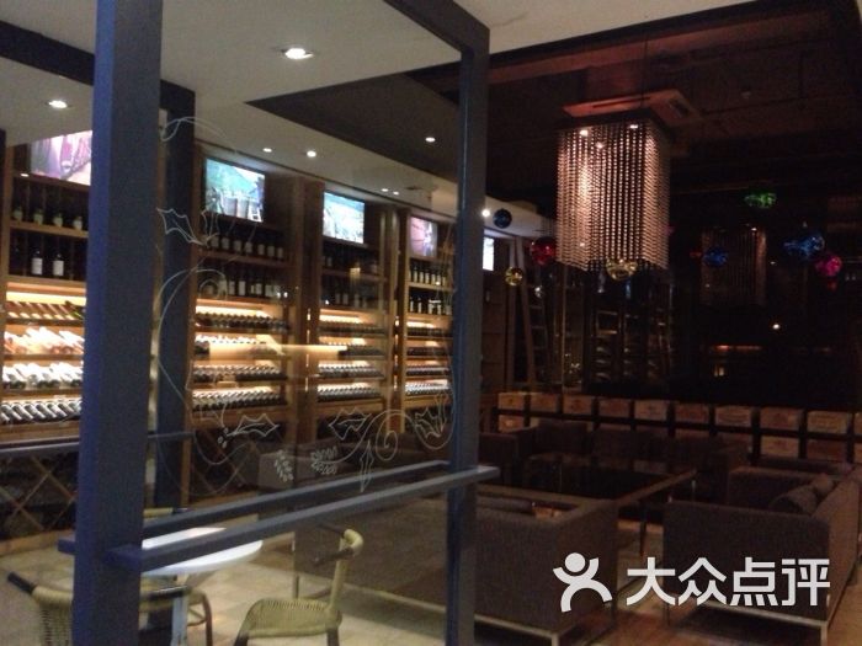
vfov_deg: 42.9
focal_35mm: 33
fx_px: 822
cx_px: 431
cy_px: 323
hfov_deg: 55.4
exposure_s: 1/15
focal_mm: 4.13
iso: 800
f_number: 2.4
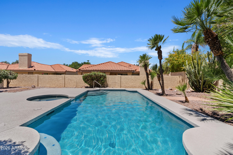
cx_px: 116
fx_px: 104
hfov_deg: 96.7
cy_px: 78
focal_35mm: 16
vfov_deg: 73.8
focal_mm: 16
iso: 100
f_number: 8
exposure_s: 1/100
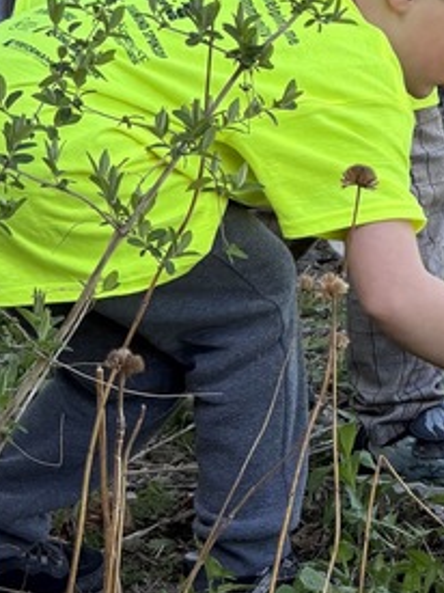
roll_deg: +0.1
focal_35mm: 291
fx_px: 4981
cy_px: -80
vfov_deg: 6.8
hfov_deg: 5.1
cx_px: 356
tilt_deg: -11.4
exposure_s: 1/205
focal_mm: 16.89
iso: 50
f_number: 2.8
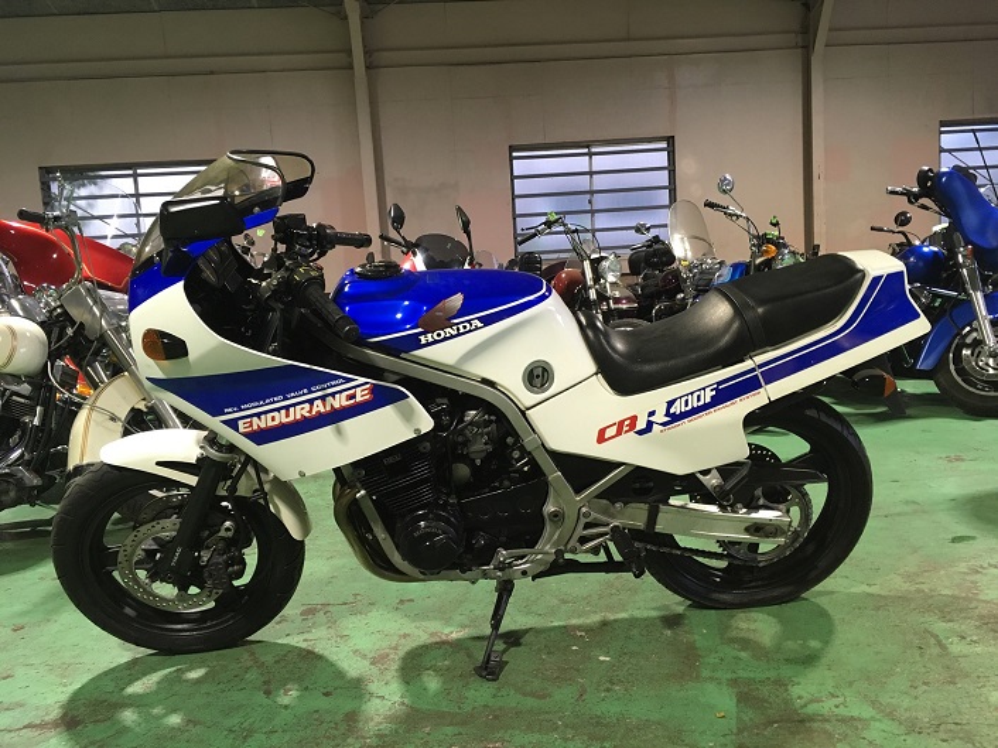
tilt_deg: -6.9
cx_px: 499
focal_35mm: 29
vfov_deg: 48.2
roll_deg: +4.0
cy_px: 374
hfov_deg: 61.7
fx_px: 836
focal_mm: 4.15
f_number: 2.2
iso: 100
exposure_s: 1/30
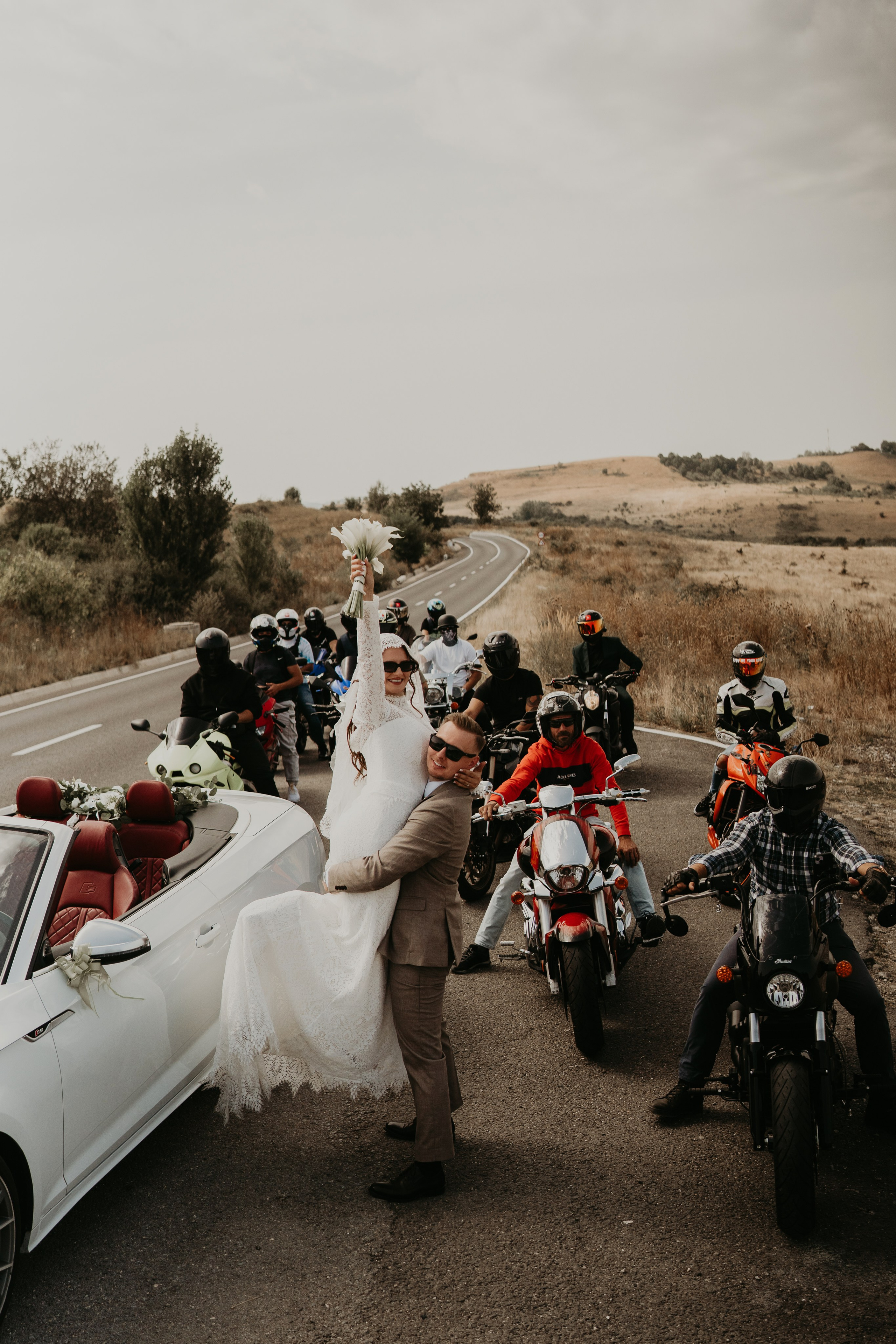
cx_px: 448
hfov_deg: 37.9
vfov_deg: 54.4
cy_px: 672
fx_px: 1307
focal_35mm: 35
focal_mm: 35
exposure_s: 1/8000
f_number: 2.2
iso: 500
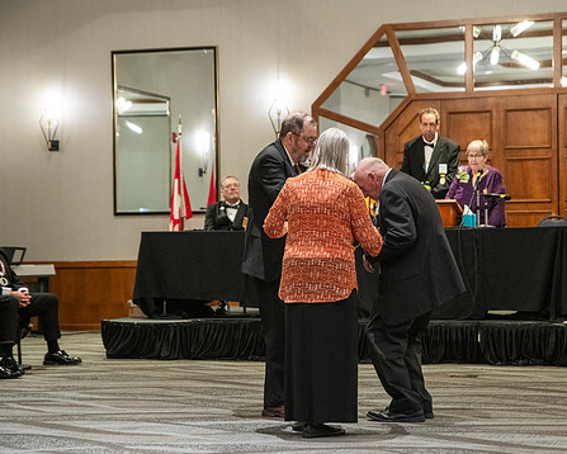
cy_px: 240
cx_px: 355
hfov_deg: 21.7
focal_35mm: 88
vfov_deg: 17.5
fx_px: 1477
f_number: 4
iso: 3200
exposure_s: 1/40
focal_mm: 70
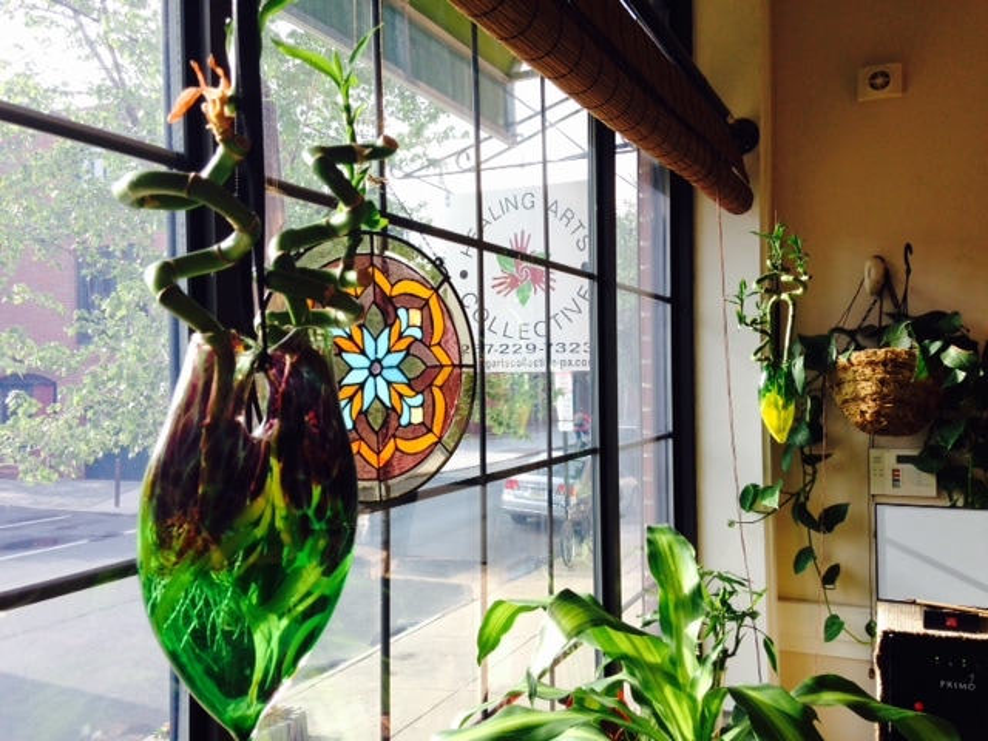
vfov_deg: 42.9
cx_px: 494
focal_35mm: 33
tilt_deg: -1.7
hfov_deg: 55.4
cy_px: 370
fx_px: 942
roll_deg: +1.3
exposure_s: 1/160
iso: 50
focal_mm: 4.12
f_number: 2.4
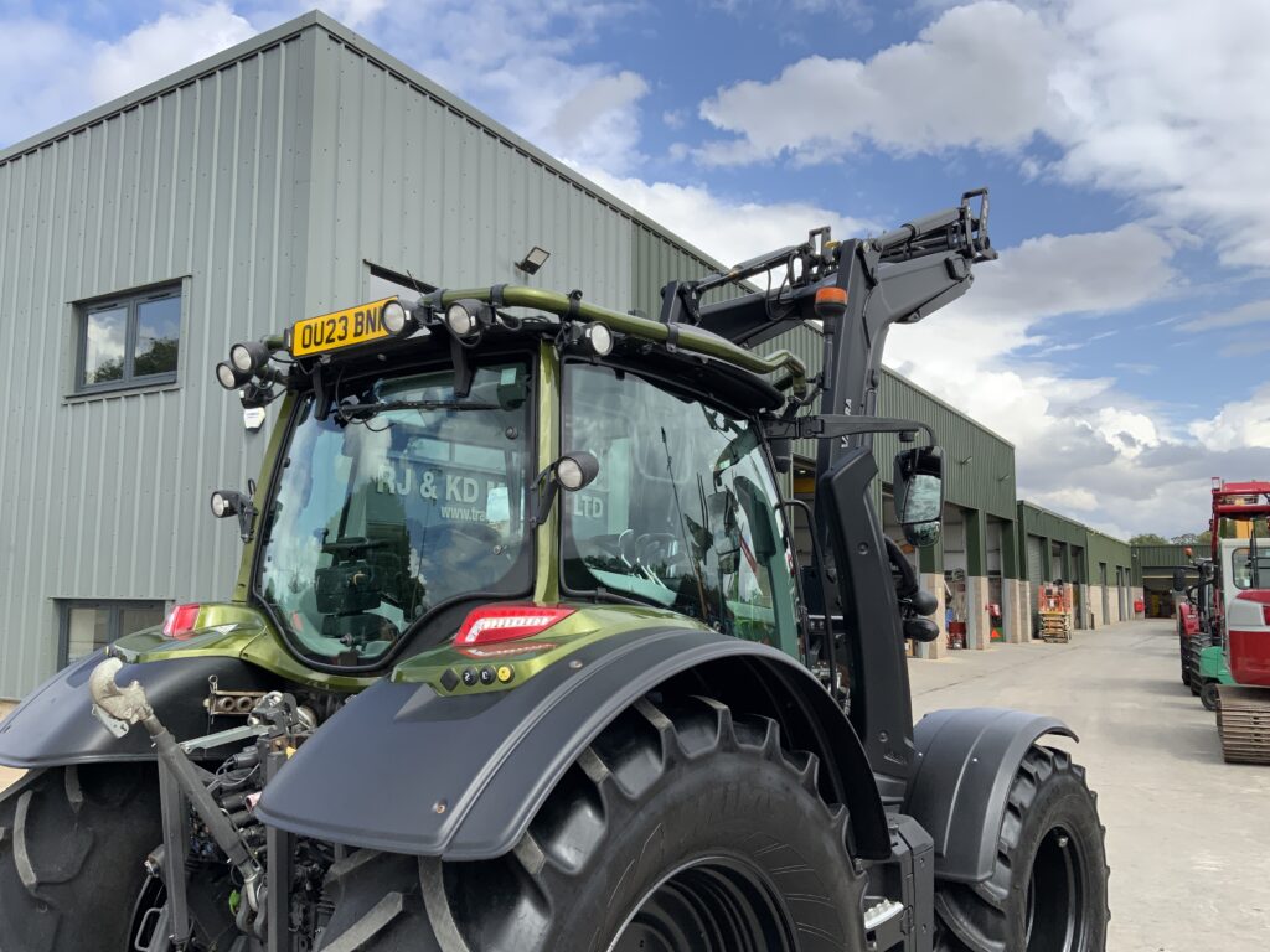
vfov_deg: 48.2
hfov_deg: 61.7
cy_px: 476
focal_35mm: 29
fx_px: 1064
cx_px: 635
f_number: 1.8
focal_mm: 3
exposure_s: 1/1121
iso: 16
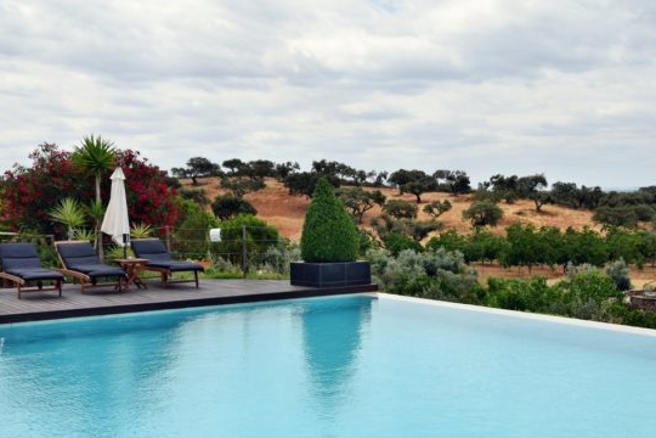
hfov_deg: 38.4
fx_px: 940
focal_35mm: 52
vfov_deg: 26.2
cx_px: 354
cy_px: 242
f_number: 6.3
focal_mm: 29
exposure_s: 1/500
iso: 100
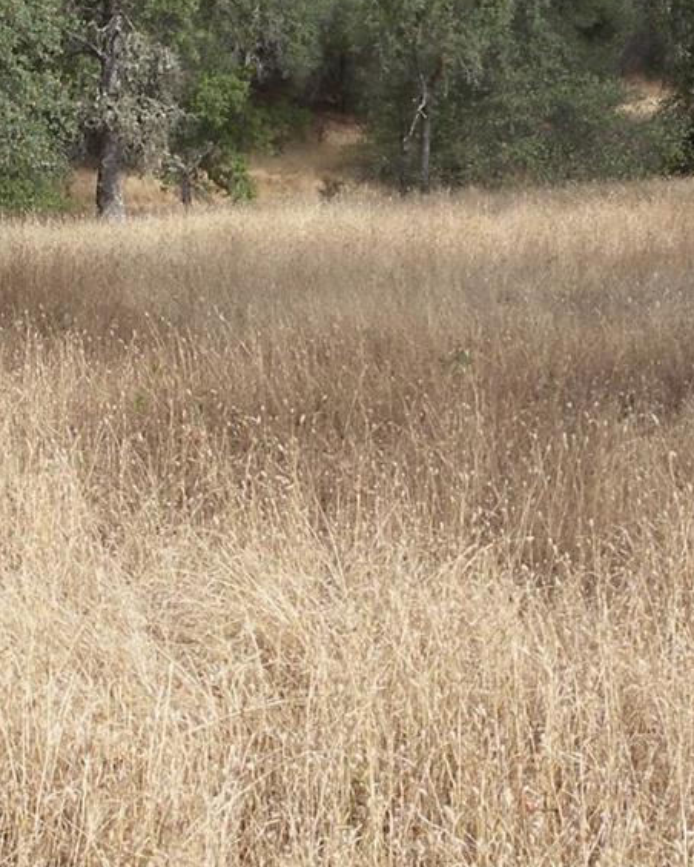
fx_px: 2462
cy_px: 160
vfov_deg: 19.7
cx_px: 474
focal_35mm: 96
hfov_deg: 16.0
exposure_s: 1/200
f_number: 4.2
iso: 80
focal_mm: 7.8
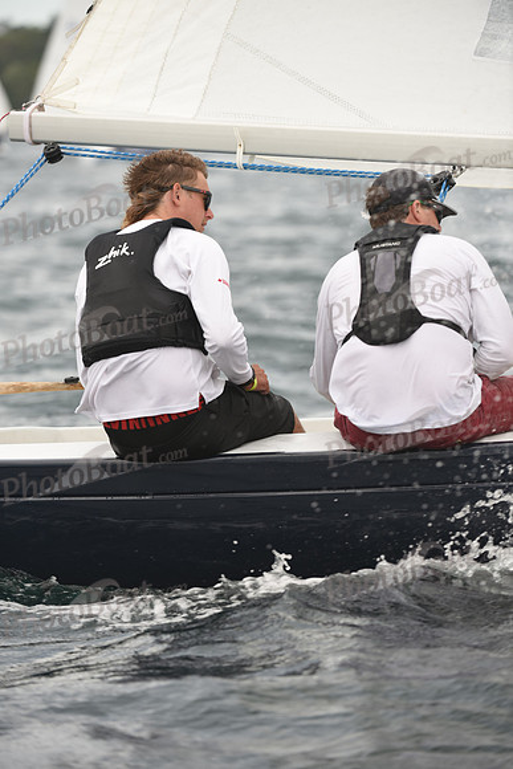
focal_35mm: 240
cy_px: 384
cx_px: 256
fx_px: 5127
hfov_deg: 5.7
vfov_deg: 8.6
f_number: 4.5
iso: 250
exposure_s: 1/640
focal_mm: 240
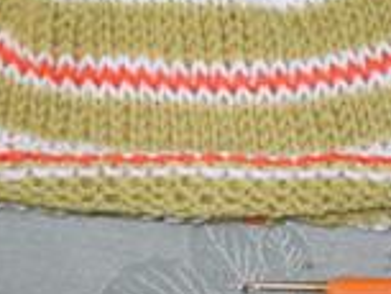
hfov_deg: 20.8
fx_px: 1063
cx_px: 202
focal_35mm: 94
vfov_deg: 15.6
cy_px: 52
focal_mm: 6.72
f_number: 3.1
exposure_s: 1/30
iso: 80
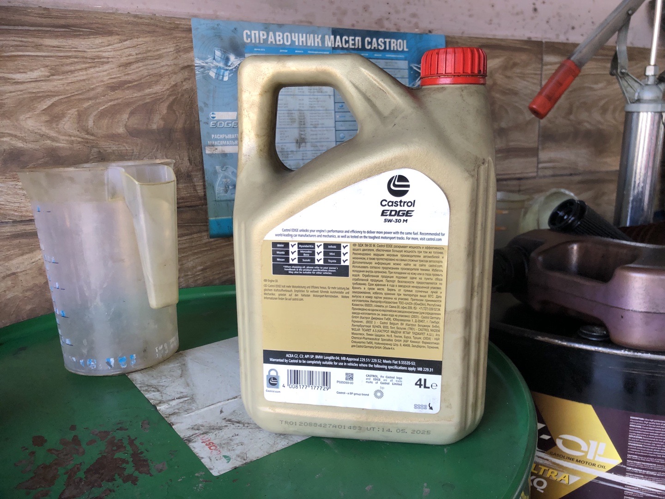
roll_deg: +2.9
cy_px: 250
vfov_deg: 49.7
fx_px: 538
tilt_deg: -12.1
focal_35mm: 28
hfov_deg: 63.4
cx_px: 332
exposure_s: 1/120
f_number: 1.8
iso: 64
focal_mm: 4
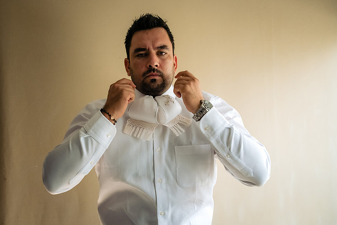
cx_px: 145
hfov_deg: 56.2
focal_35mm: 34
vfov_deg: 39.3
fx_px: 314
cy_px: 100
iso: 1600
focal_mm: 28
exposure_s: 1/640
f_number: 4
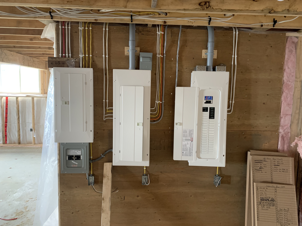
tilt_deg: -5.5
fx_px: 227
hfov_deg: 67.3
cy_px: 113
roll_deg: -0.9
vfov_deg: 53.1
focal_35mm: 26
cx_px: 151
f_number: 1.8
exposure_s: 1/55
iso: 400
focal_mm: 4.25
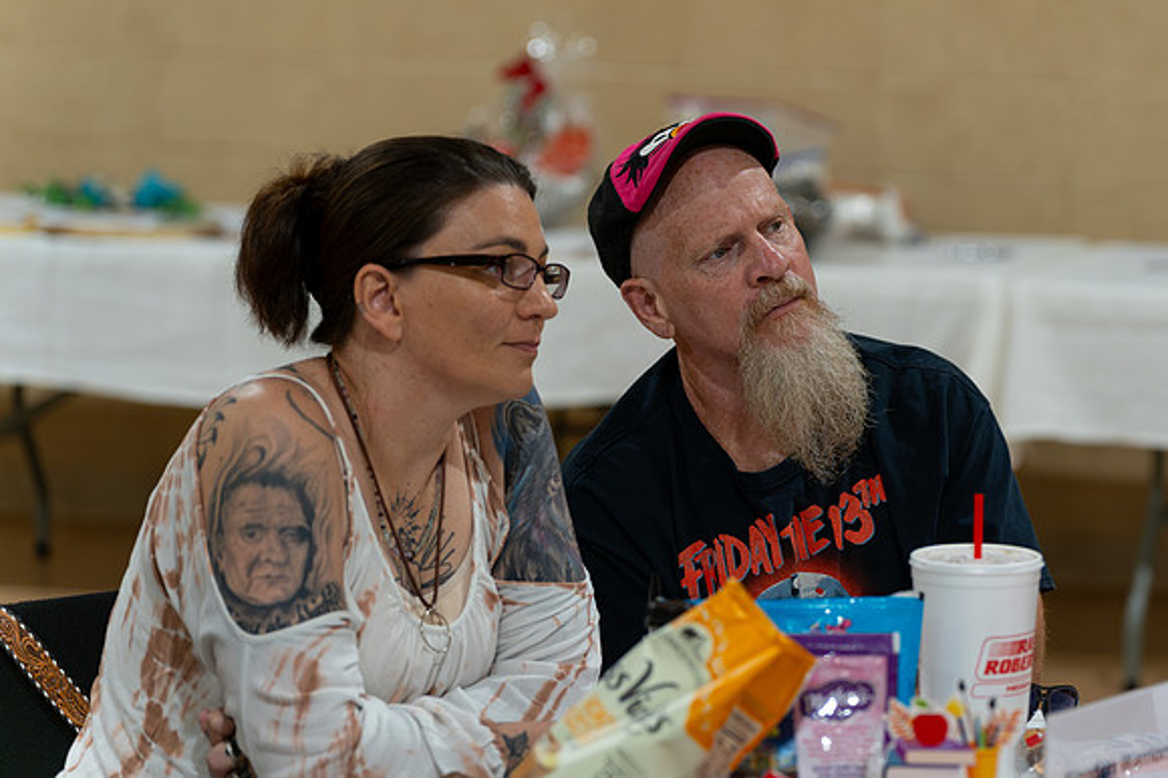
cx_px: 792
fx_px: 4402
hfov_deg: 15.1
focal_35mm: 136
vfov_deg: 10.1
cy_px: 249
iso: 1250
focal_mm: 100
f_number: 2.8
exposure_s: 1/400
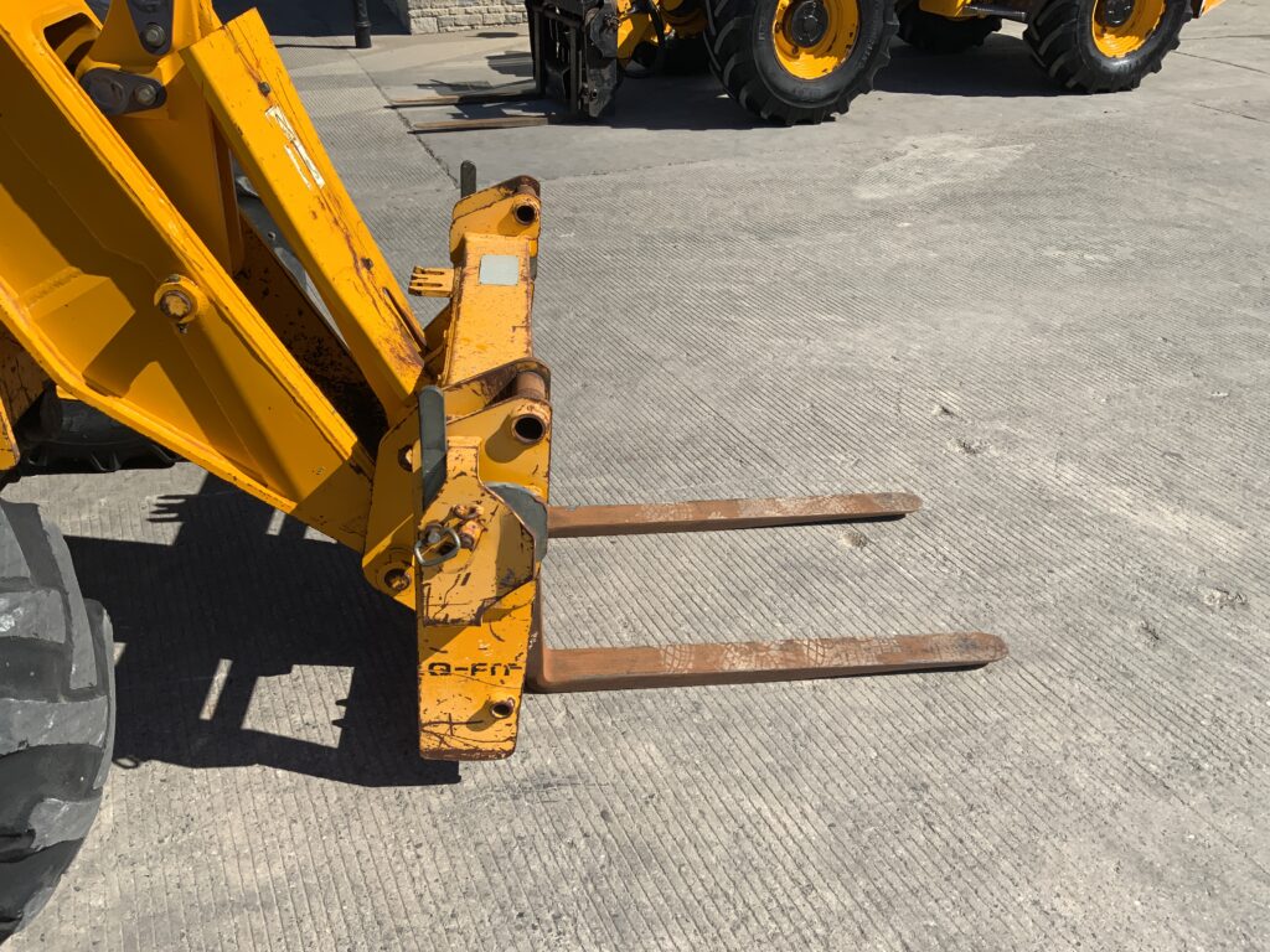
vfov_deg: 48.2
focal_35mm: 29
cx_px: 635
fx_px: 1064
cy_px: 476
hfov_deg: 61.7
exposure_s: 1/1912
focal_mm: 3
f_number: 1.8
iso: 16
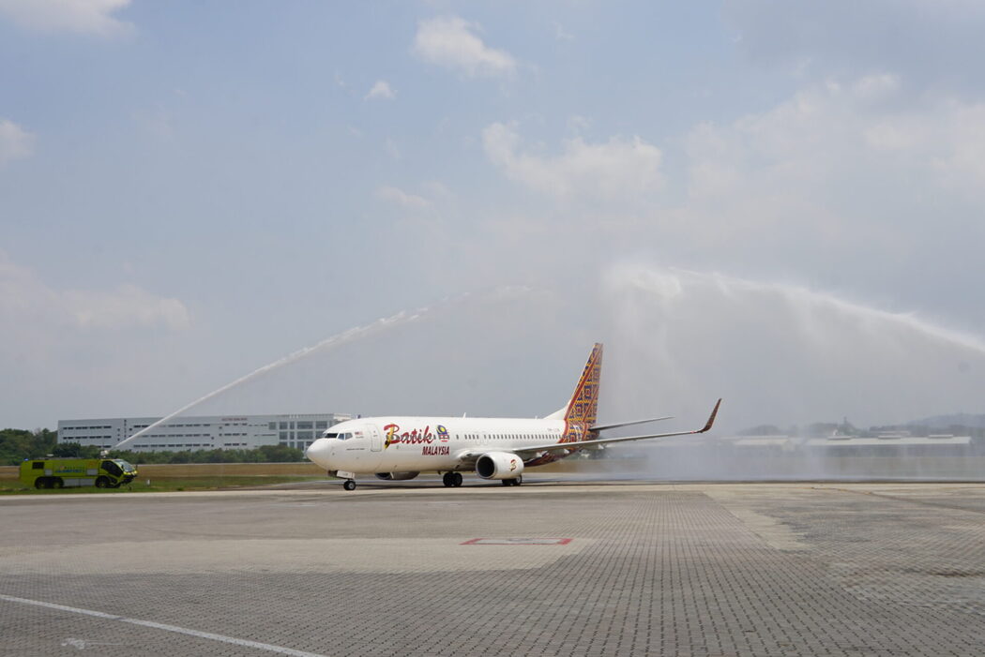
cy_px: 328
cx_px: 492
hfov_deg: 43.6
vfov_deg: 29.9
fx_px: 1232
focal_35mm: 45
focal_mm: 30
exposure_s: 1/250
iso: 100
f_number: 14
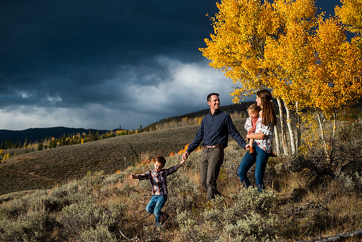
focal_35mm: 56
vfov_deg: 24.1
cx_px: 173
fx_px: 567
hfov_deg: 35.4
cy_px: 120
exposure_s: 1/2500
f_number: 2.2
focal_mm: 50
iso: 100
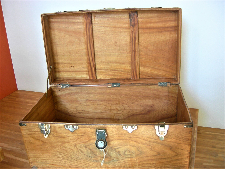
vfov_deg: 39.7
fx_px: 234
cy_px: 84
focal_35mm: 36
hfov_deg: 51.4
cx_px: 112
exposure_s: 1/16
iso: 64
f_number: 2.7
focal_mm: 7.5
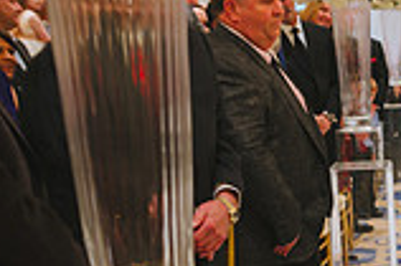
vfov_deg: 12.4
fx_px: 1224
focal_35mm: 110
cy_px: 180
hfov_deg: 16.8
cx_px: 604
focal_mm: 30
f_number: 2.8
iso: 2500
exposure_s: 1/125
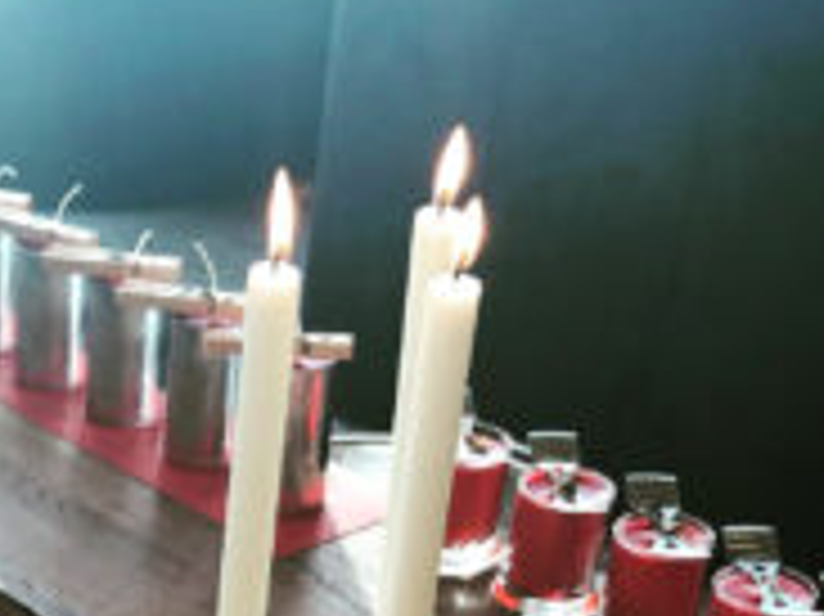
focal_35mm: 92
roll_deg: +0.5
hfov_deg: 20.4
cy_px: 985
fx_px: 2189
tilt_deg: -37.3
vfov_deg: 14.7
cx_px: -63
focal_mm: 3.99
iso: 40
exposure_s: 1/77
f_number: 1.8
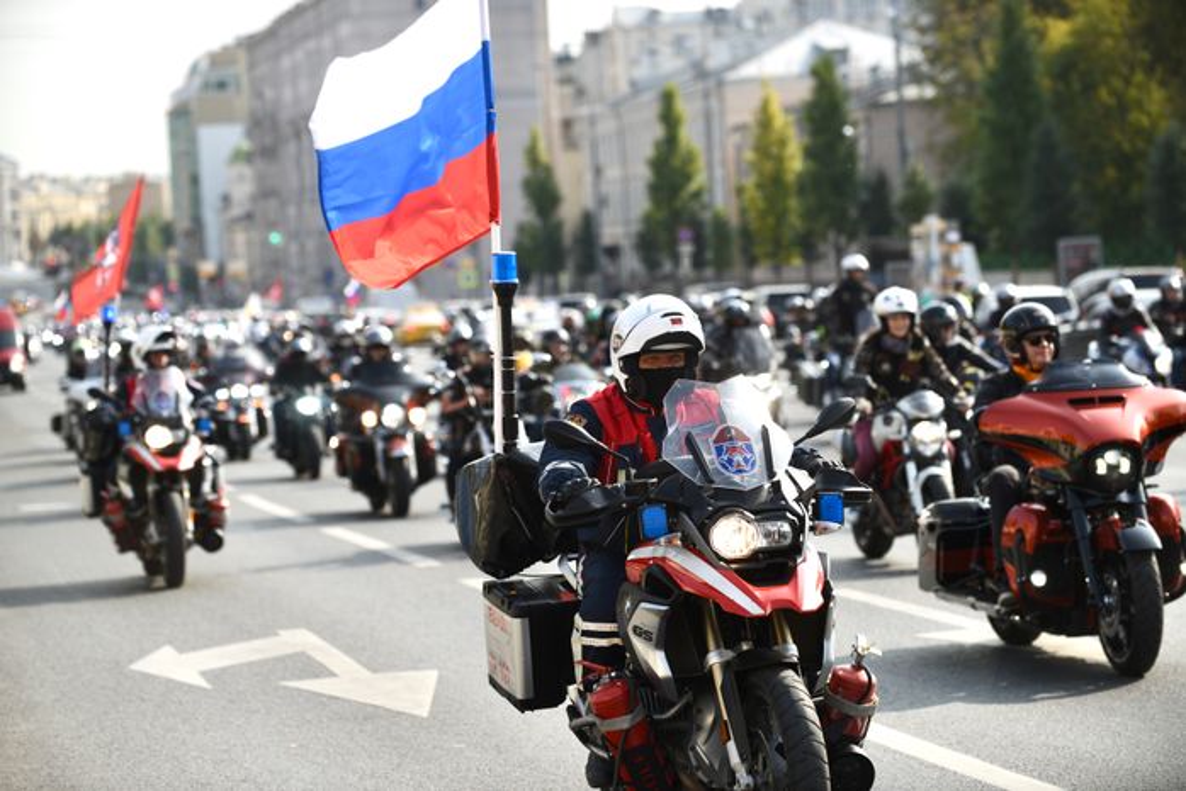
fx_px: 3823
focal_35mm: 116
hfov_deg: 17.6
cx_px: 593
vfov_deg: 11.8
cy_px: 396
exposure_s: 1/1250
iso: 125
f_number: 3.5
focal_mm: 116
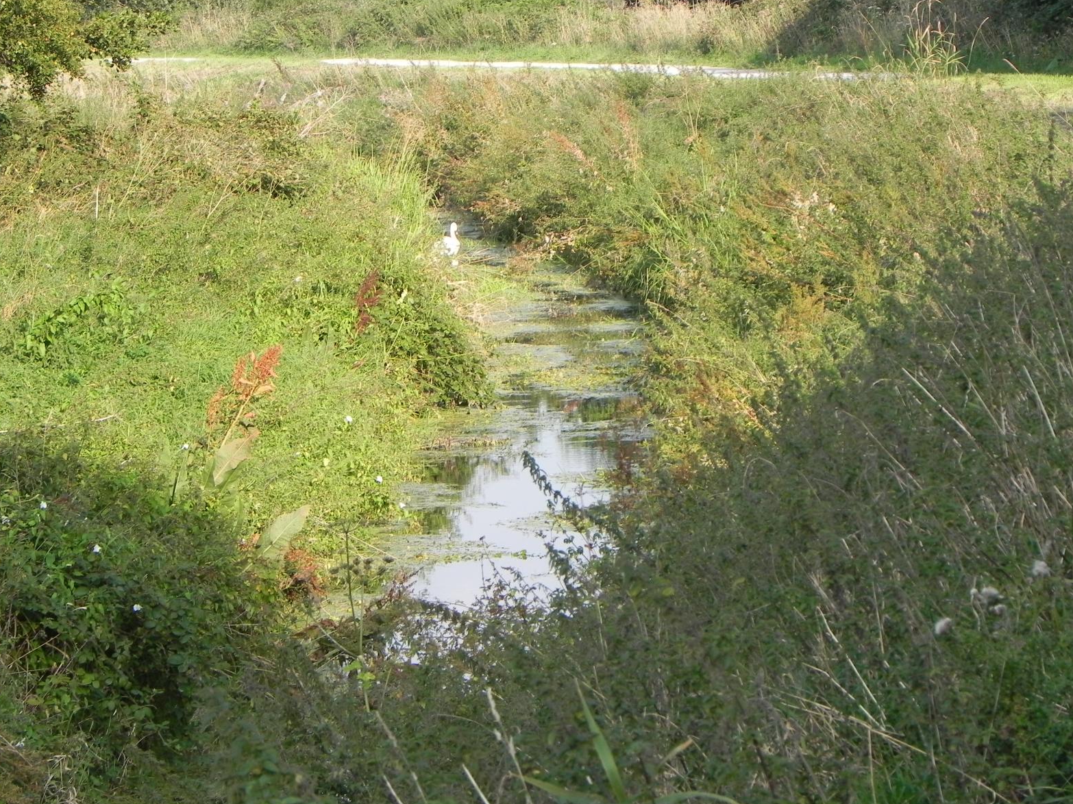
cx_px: 539
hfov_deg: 10.5
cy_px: 397
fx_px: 5827
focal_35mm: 188
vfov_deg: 7.9
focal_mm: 32.7
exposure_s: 1/218
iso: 160
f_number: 5.6
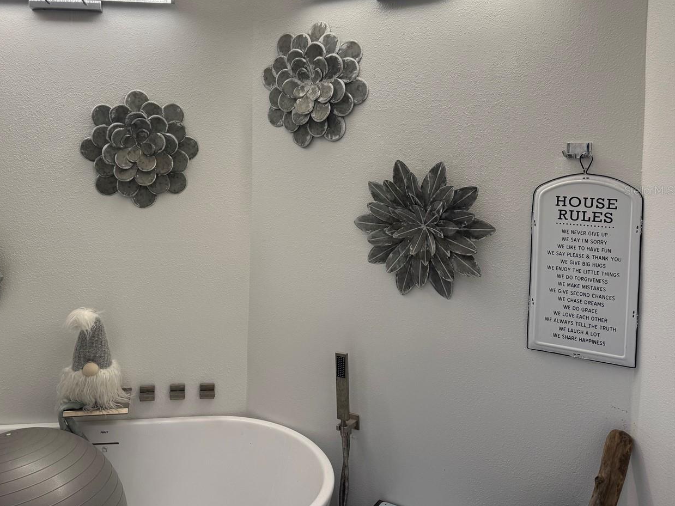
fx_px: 604
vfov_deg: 45.1
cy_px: 190
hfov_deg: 57.4
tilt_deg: -4.7
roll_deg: +0.1
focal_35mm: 31
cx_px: 240
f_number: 1.78
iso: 64
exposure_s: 1/149
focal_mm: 6.76
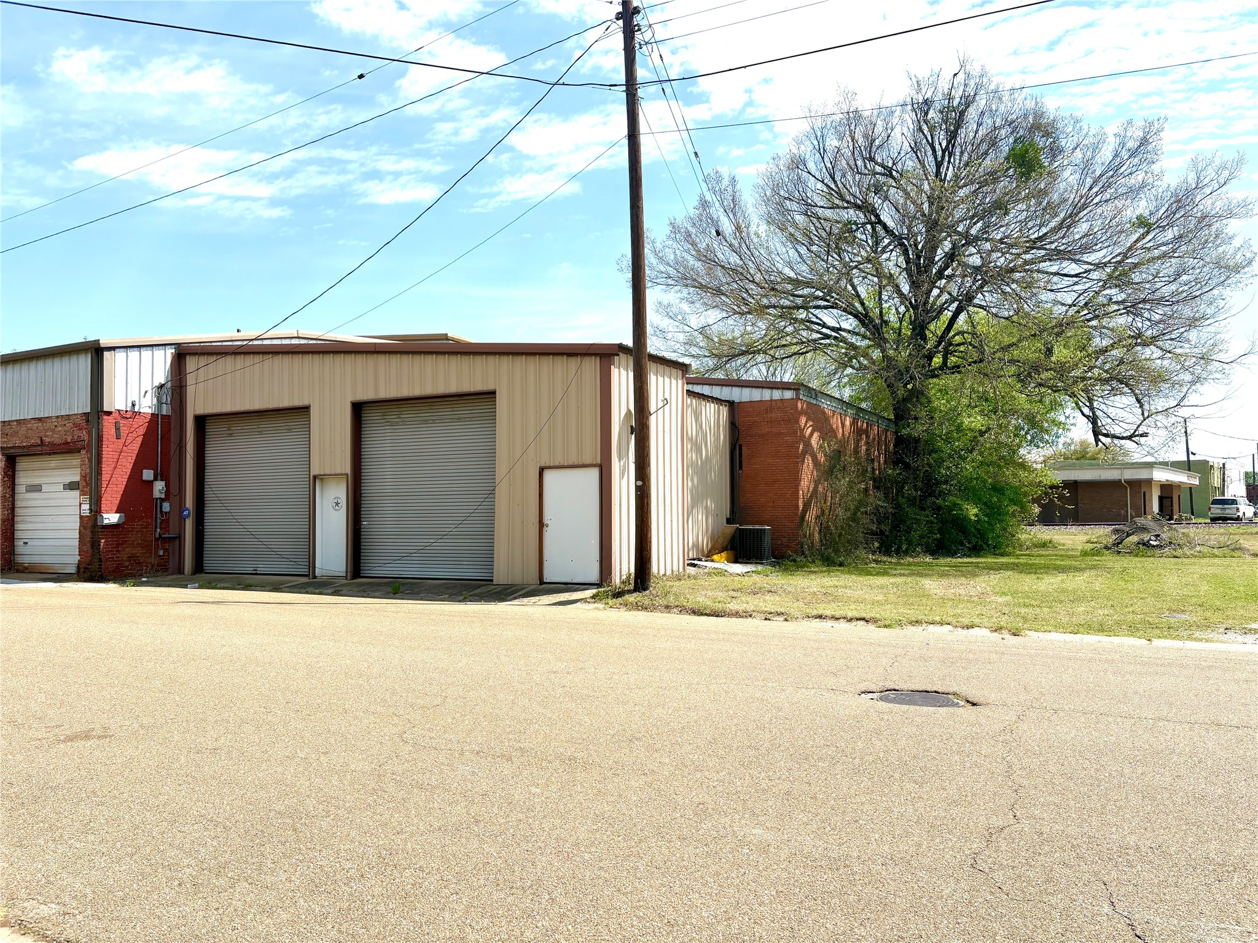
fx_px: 945
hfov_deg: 67.3
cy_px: 472
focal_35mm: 26
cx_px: 629
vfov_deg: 53.1
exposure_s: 1/4065
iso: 50
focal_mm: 5.96
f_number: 1.6
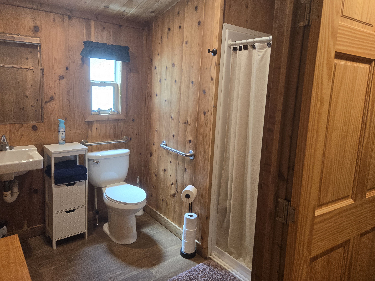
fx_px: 271
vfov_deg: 54.8
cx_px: 176
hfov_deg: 69.3
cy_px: 130
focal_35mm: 25
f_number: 1.8
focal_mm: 5.4
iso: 250
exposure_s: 1/120
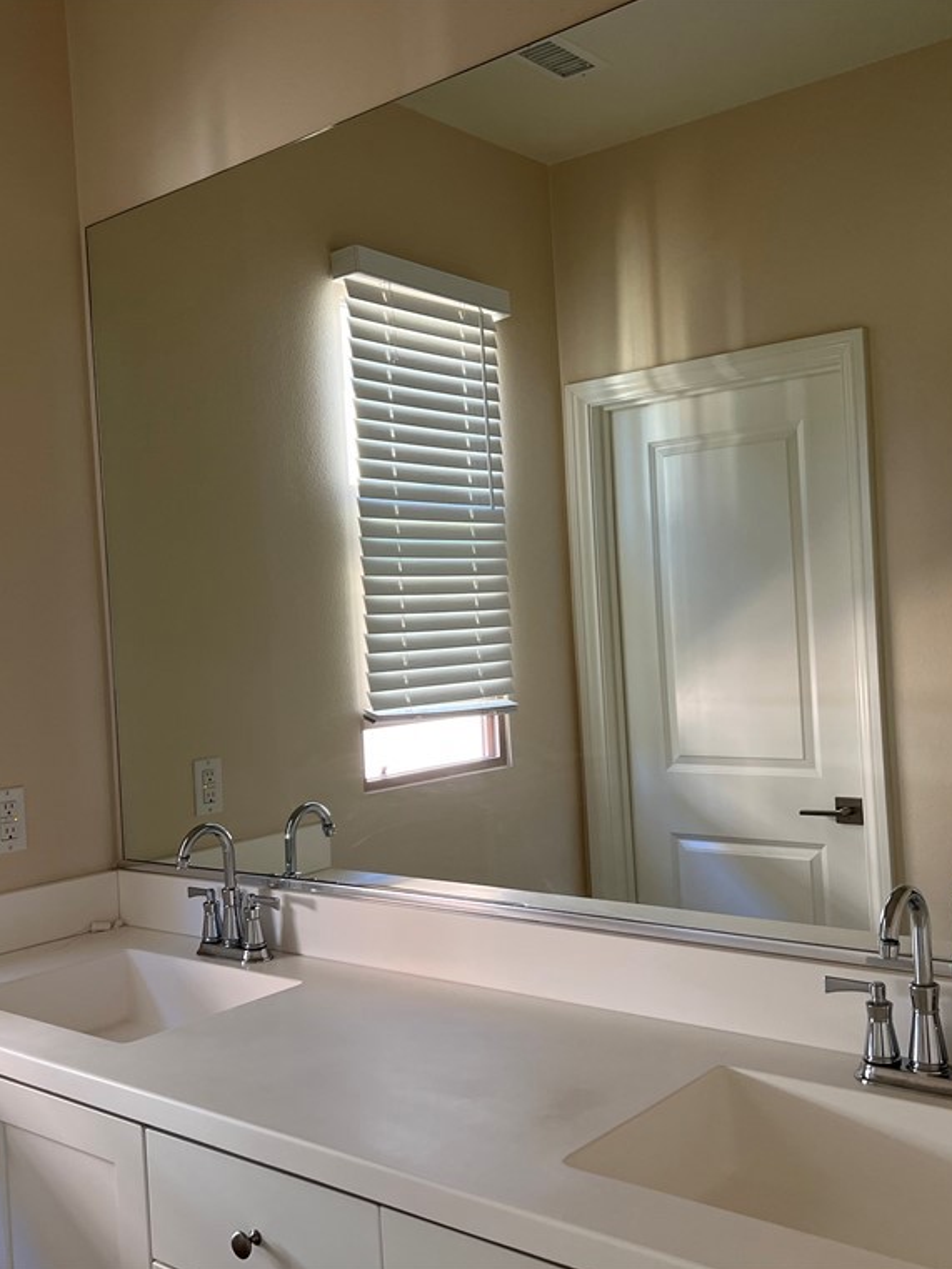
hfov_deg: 40.6
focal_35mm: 35
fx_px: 1283
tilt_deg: -0.6
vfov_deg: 52.6
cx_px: 413
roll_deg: +3.3
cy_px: 634
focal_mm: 5.7
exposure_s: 1/112
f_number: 1.5
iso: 125
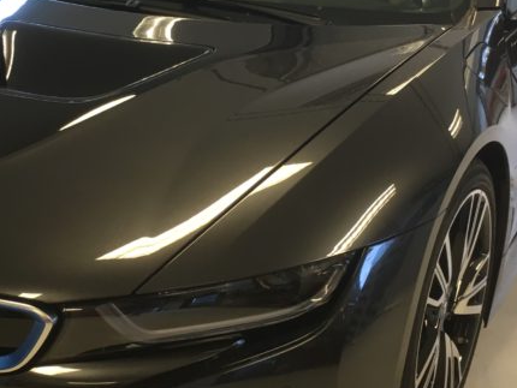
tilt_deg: -19.1
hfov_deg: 27.9
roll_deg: -1.6
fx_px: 1031
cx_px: 153
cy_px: 179
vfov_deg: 21.3
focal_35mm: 69
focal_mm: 4.15
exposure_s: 1/33
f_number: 2.2
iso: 64
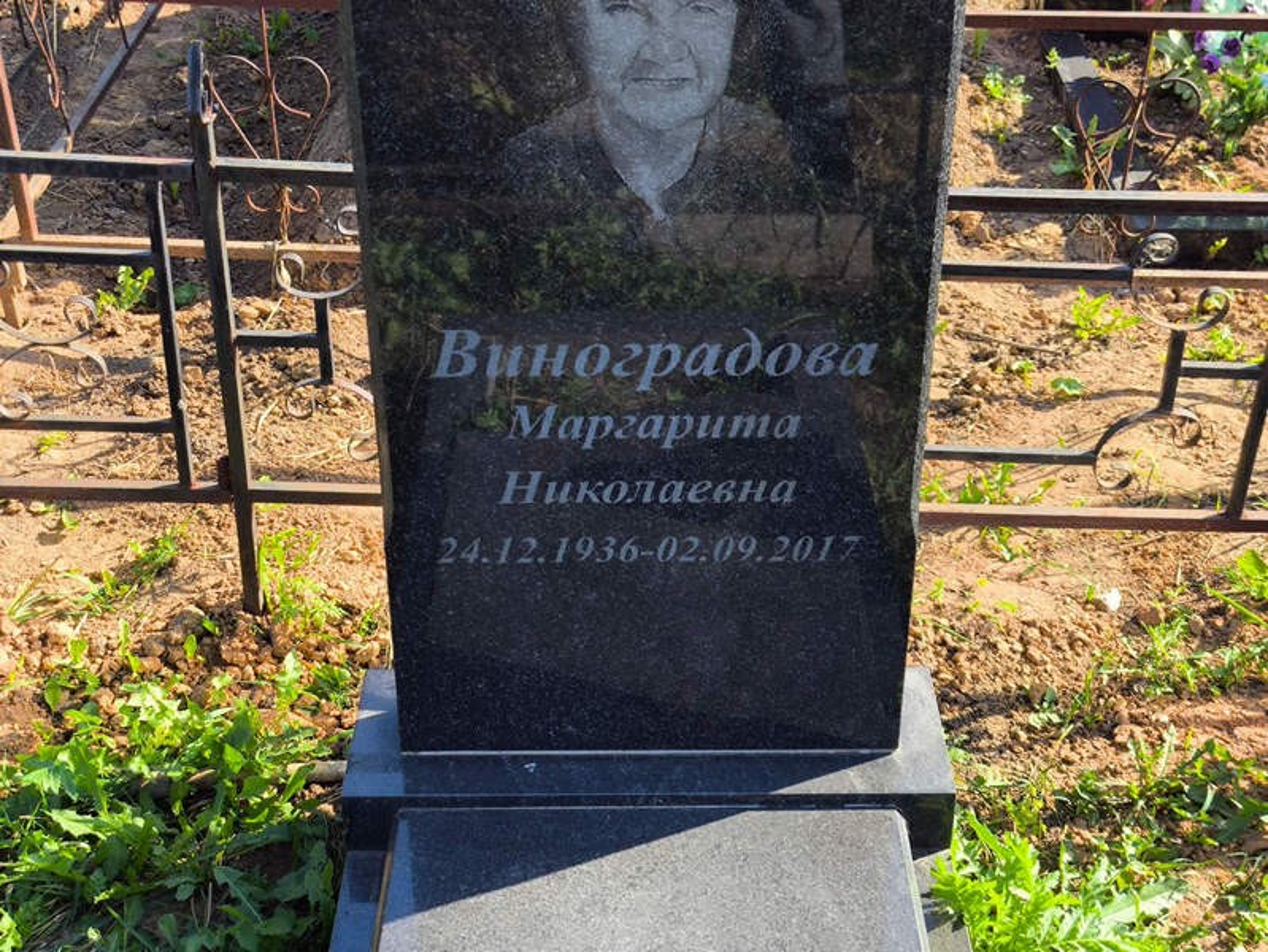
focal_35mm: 50
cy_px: 476
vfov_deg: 29.1
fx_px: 1832
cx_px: 634
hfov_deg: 38.2
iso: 50
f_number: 1.7
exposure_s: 1/416
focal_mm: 4.71
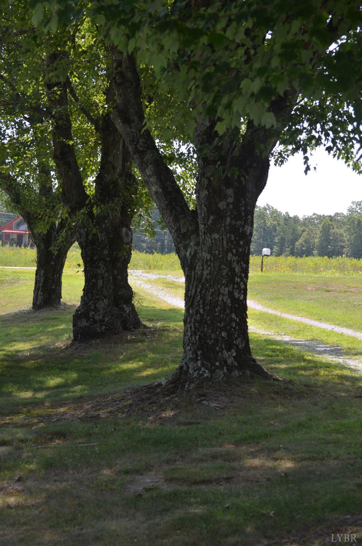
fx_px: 1249
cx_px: 181
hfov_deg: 16.5
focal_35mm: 82
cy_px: 273
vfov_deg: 24.7
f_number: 6.3
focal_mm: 55
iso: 100
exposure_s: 1/200
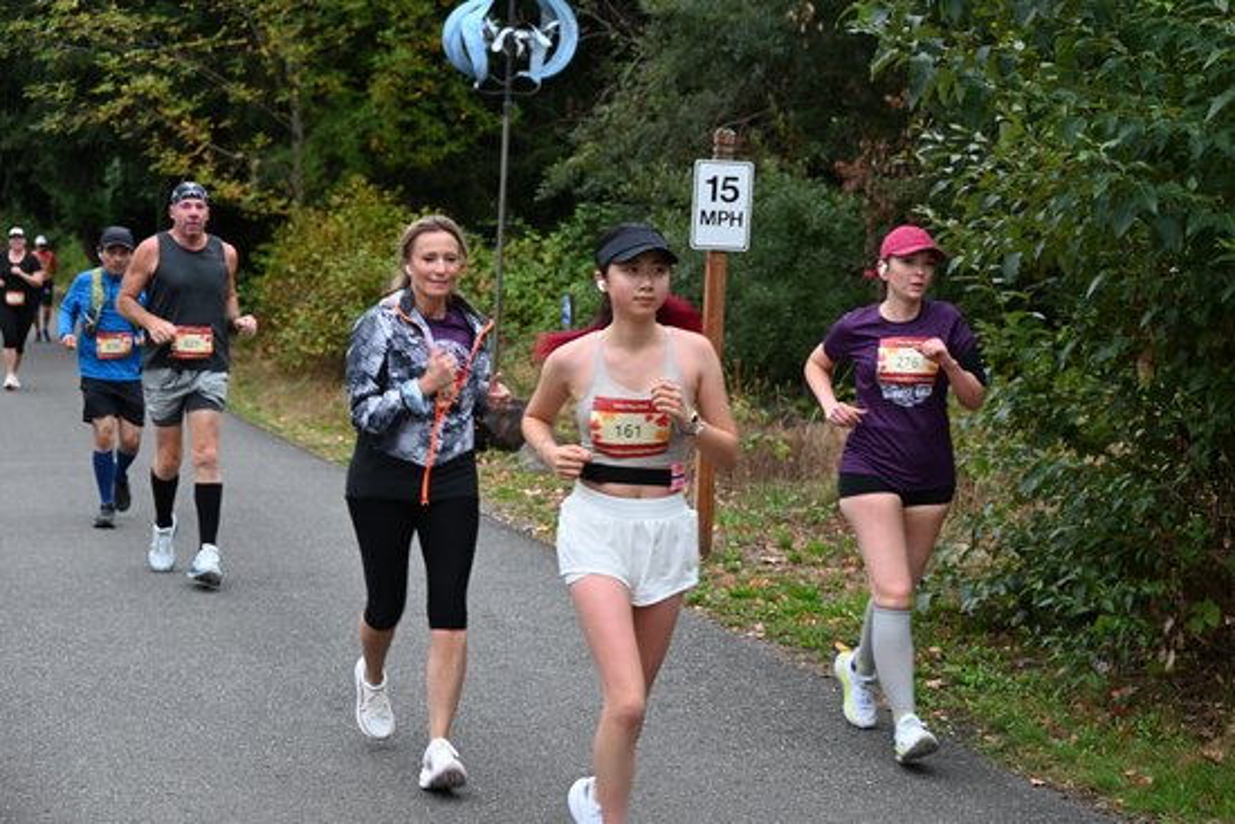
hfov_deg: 28.8
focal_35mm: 70
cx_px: 618
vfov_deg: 19.5
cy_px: 412
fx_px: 2402
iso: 640
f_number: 6
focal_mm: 70
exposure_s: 1/125
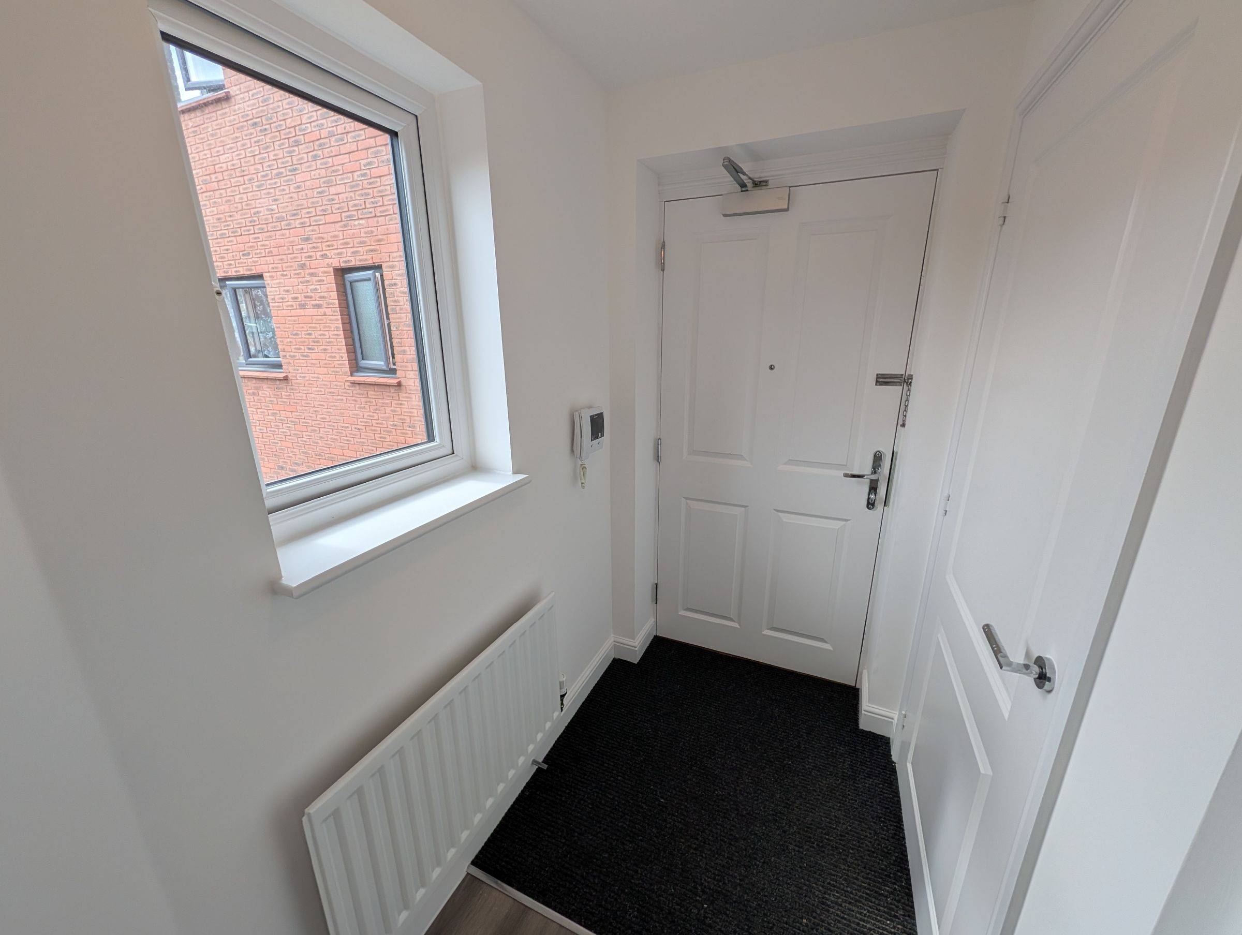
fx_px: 431
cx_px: 621
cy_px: 468
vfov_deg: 94.6
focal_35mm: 12
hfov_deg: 110.5
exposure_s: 1/597
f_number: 1.7
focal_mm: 2.02
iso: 54
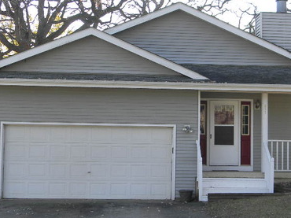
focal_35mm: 71
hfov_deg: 27.3
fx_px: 596
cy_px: 108
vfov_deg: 20.7
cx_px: 180
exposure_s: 1/114
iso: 80
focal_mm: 7.3
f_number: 3.8
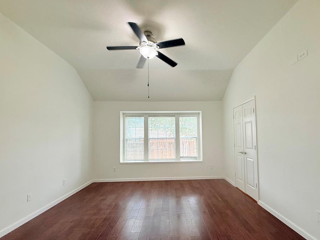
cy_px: 134
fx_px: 148
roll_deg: +0.8
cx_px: 177
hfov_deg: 94.2
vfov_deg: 77.8
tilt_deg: +2.5
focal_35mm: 16
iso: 250
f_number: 2.2
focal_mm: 2.22
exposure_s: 1/120
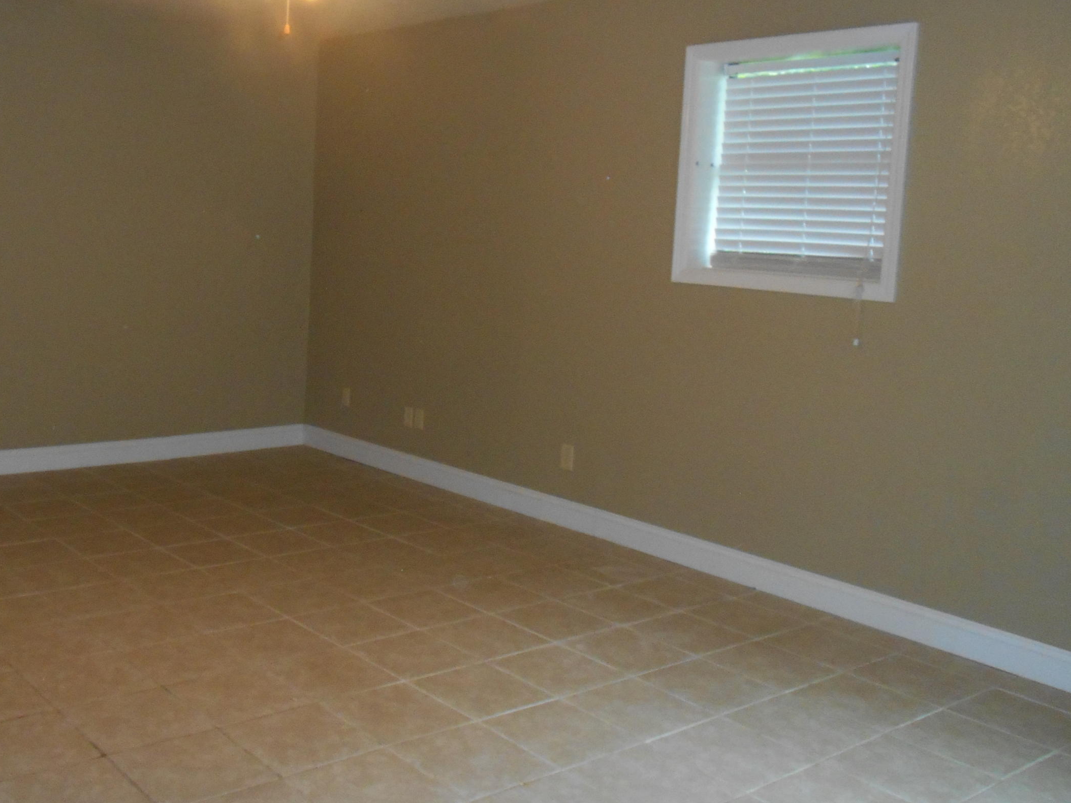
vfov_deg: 38.6
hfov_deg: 48.9
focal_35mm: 37
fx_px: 1145
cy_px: 343
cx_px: 326
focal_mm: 4.7
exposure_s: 1/25
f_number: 3.4
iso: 360
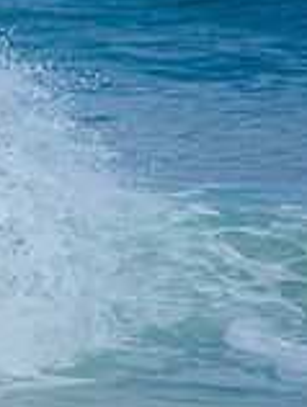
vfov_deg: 1.1
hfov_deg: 0.8
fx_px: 20803
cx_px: -353
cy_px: 218
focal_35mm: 1764
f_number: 5.6
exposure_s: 1/2000
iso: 160
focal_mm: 500
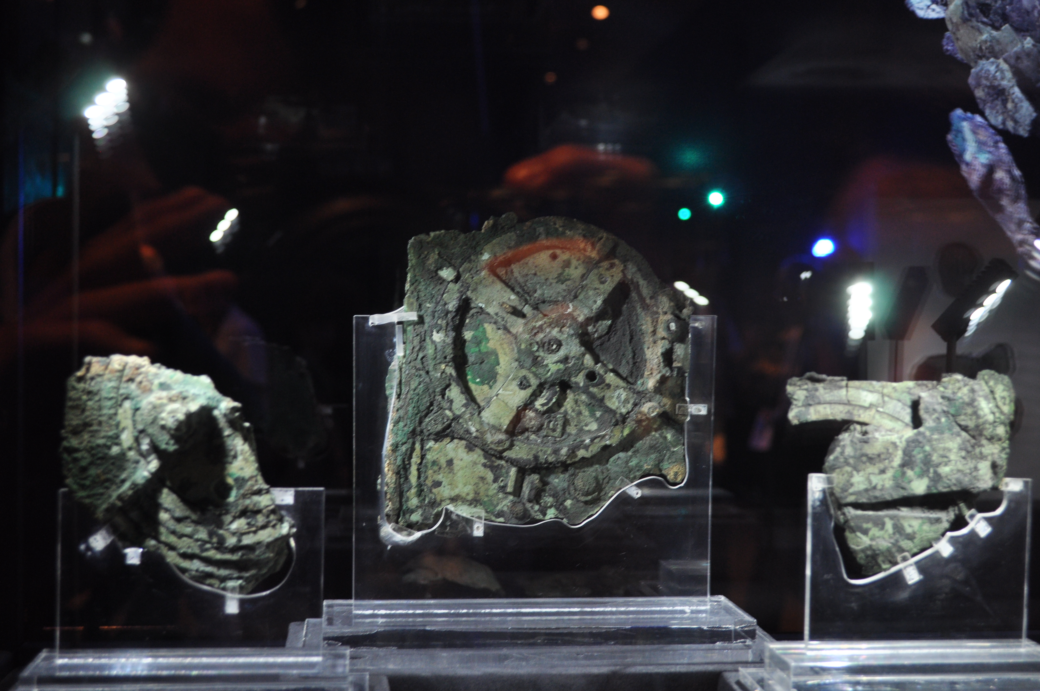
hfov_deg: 37.9
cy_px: 346
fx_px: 1515
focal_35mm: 52
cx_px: 520
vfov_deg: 25.7
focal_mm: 35
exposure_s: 1/15
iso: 450
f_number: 5
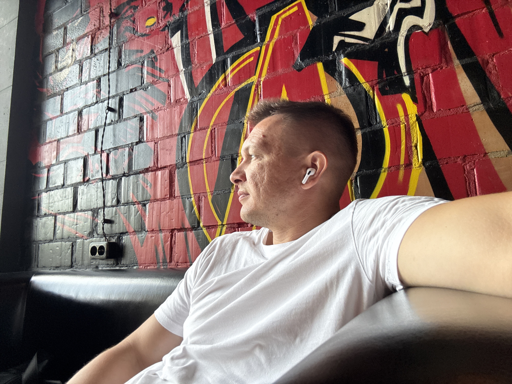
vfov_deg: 58.9
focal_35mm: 23
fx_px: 340
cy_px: 192
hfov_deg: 73.9
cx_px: 256
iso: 125
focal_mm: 2.69
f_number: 1.9
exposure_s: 1/60
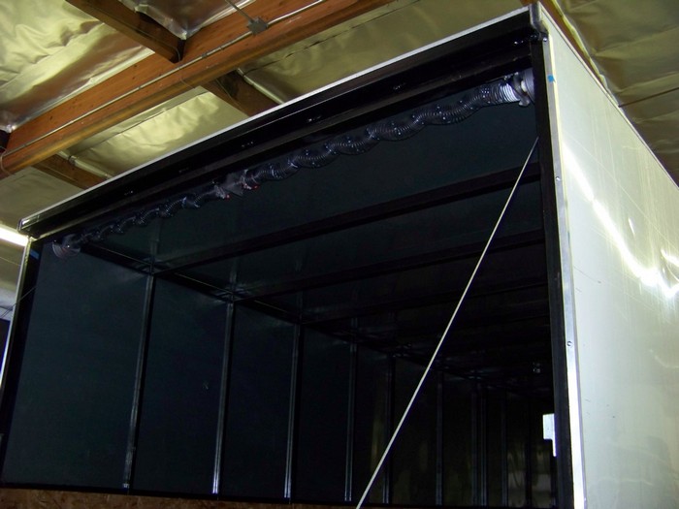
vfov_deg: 39.7
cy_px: 254
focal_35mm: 36
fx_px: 706
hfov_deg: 51.4
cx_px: 340
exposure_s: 1/30
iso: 200
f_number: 2.8
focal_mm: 5.85
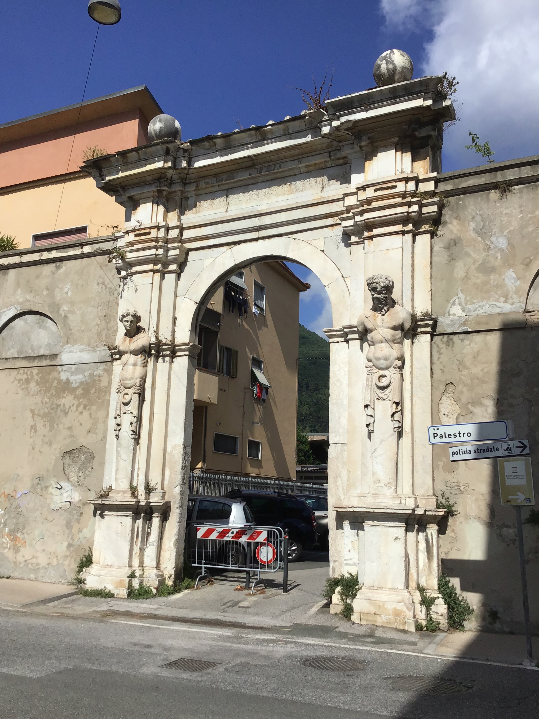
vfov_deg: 56.8
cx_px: 261
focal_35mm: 32
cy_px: 370
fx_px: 665
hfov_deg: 44.1
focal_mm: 3.3
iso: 25
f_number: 2.4
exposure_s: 1/3135
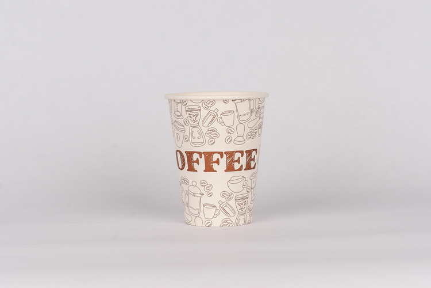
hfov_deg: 22.1
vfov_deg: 14.9
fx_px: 1101
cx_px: 216
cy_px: 144
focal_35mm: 92
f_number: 10
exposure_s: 1/100
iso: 320
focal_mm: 61.6
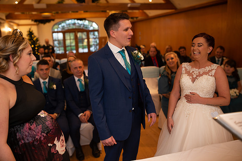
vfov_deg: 37.8
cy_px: 80
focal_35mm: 35
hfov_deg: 54.5
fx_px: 235
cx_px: 121
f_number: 2.5
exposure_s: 1/125
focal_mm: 35
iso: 250
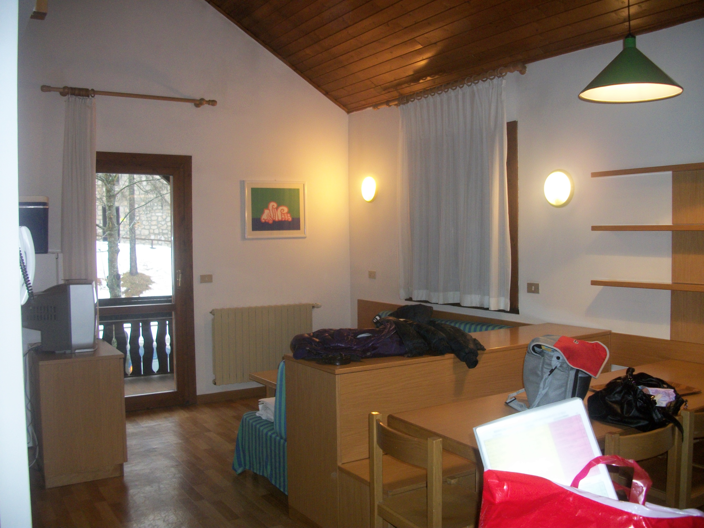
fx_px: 651
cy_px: 264
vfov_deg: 44.2
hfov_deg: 56.8
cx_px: 352
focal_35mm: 32
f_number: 2.9
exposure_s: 1/30
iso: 160
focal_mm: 5.7
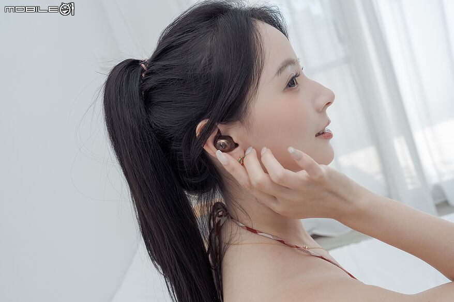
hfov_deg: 65.5
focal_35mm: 28
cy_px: 151
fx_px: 353
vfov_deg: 46.4
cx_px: 227
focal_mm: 28
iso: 400
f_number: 5.6
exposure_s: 1/125
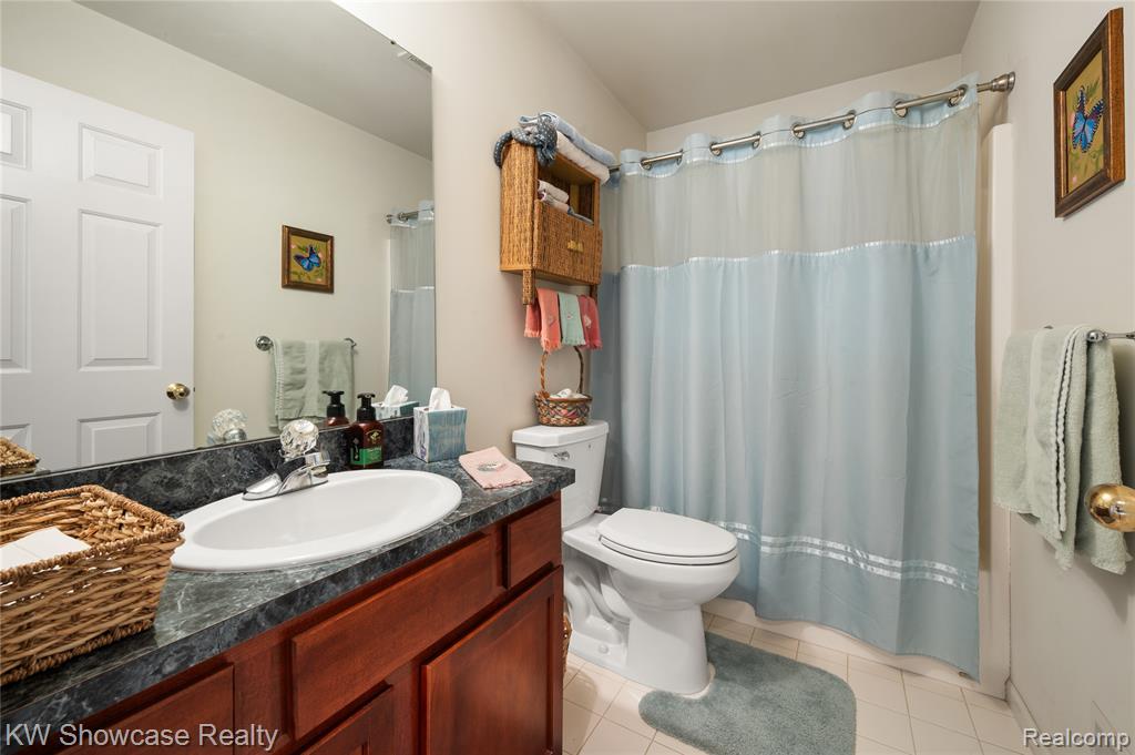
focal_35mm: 14
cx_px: 568
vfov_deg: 81.1
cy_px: 378
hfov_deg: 104.3
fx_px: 441
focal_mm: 14
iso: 100
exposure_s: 8
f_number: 11
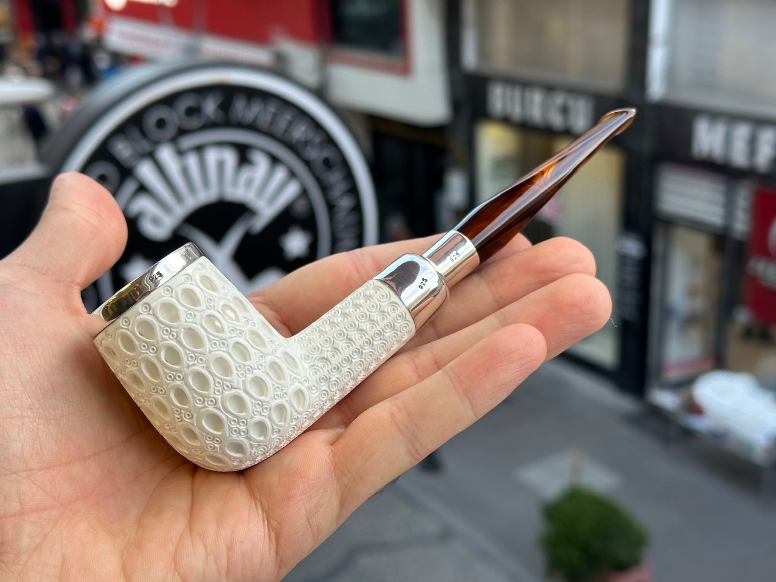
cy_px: 291
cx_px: 388
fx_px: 1076
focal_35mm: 48
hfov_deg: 39.7
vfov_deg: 30.3
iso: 50
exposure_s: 1/142
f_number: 1.78
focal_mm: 6.86
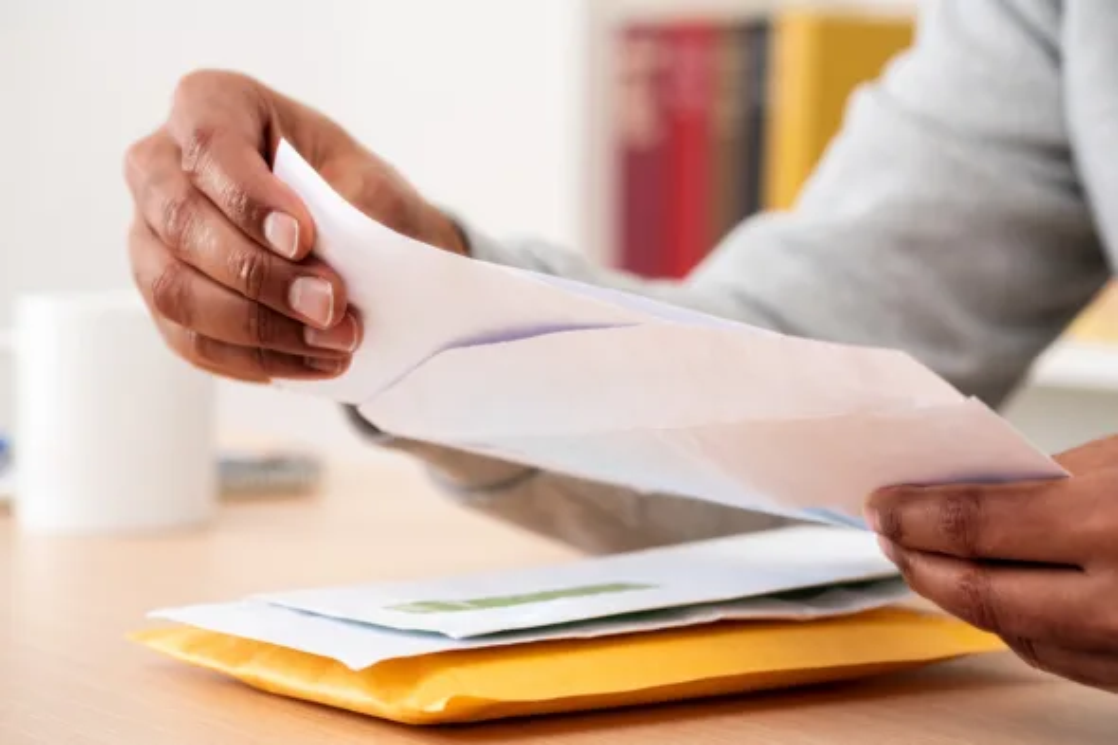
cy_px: 372
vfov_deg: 16.1
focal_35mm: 85
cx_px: 559
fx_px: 2639
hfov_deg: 23.9
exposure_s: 1/200
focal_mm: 85
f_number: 5.6
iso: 100
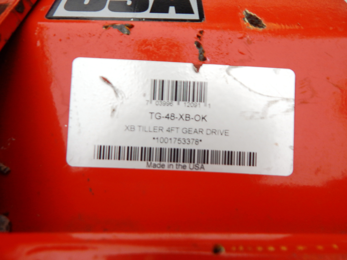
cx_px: 174
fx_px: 221
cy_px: 130
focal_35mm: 22
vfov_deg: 61.1
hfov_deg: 76.4
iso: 125
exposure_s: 1/640
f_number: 3
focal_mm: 4
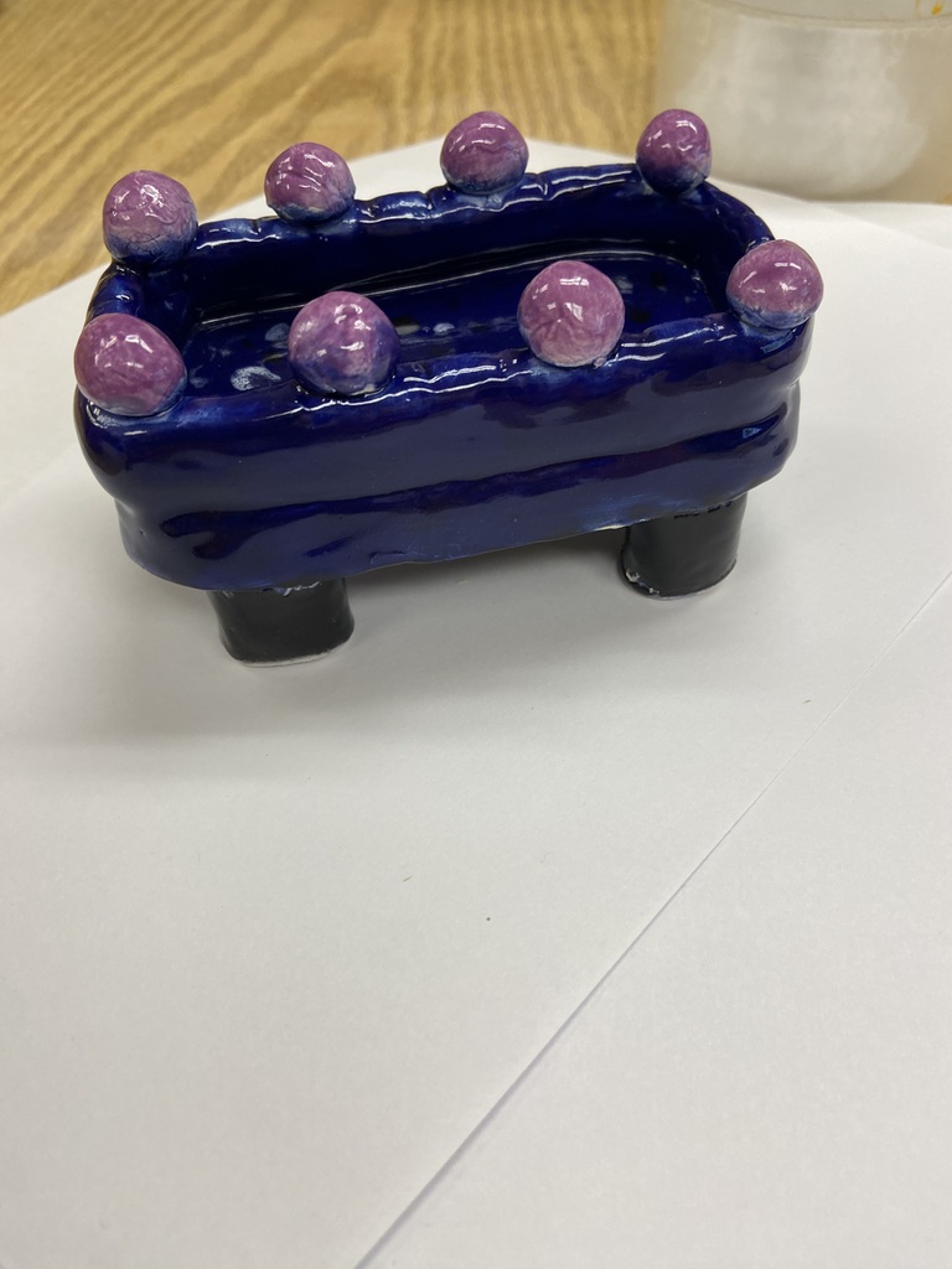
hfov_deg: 53.1
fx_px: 953
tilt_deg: -45.4
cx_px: 476
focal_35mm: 26
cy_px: 634
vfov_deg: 67.3
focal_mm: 4.25
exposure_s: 1/120
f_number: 1.8
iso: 100
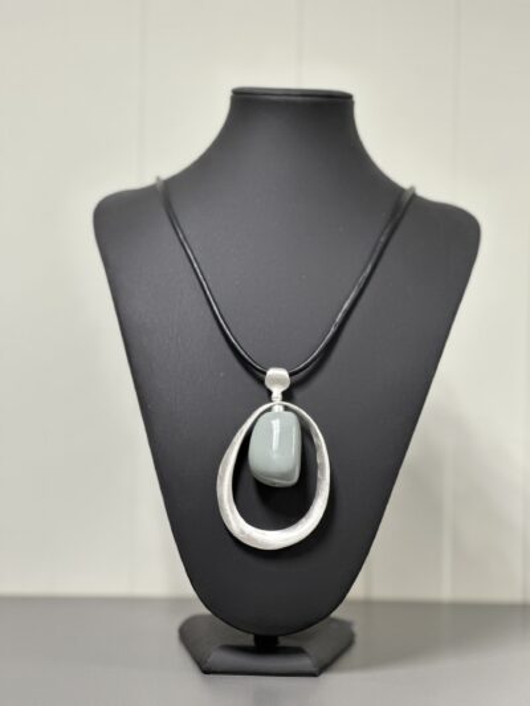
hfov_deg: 19.1
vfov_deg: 25.3
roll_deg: -1.3
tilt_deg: +0.7
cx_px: 265
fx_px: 1571
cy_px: 353
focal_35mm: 77
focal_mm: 9
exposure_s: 1/33
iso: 200
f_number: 2.8
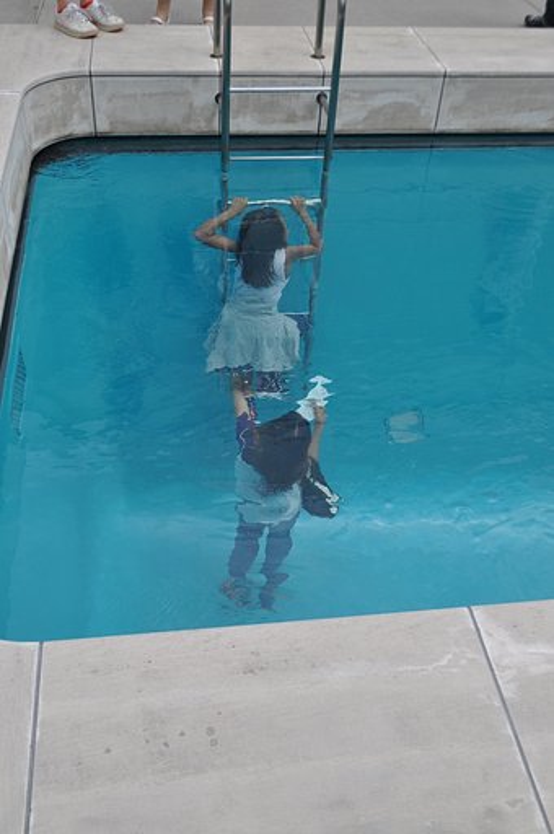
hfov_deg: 36.8
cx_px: 277
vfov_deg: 53.2
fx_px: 833
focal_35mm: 36
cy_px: 417
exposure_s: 1/320
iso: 200
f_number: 9
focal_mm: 24
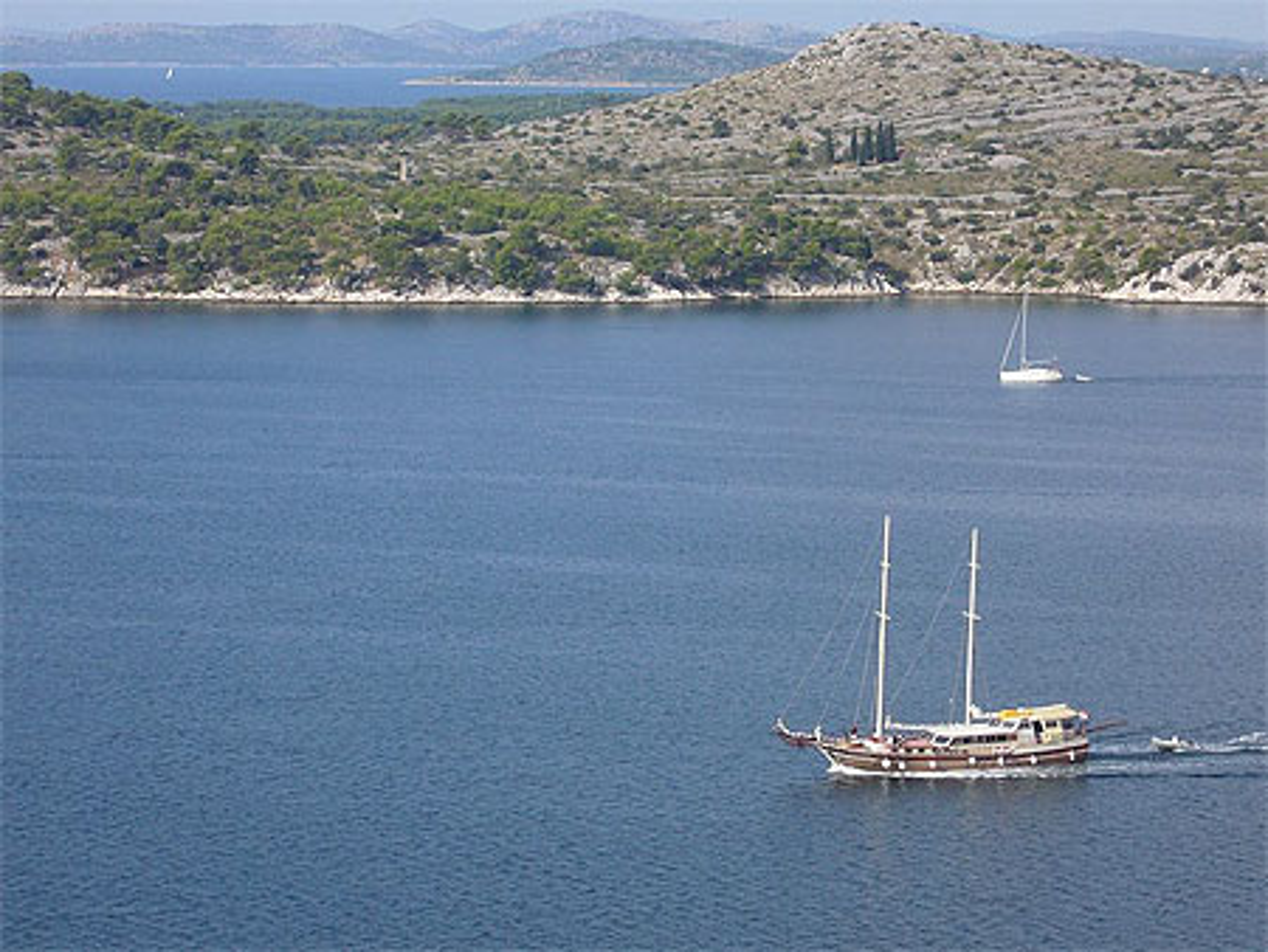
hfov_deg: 15.0
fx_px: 4801
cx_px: 634
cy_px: 476
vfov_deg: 11.3
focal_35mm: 131
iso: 80
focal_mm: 17.4
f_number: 5
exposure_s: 1/320
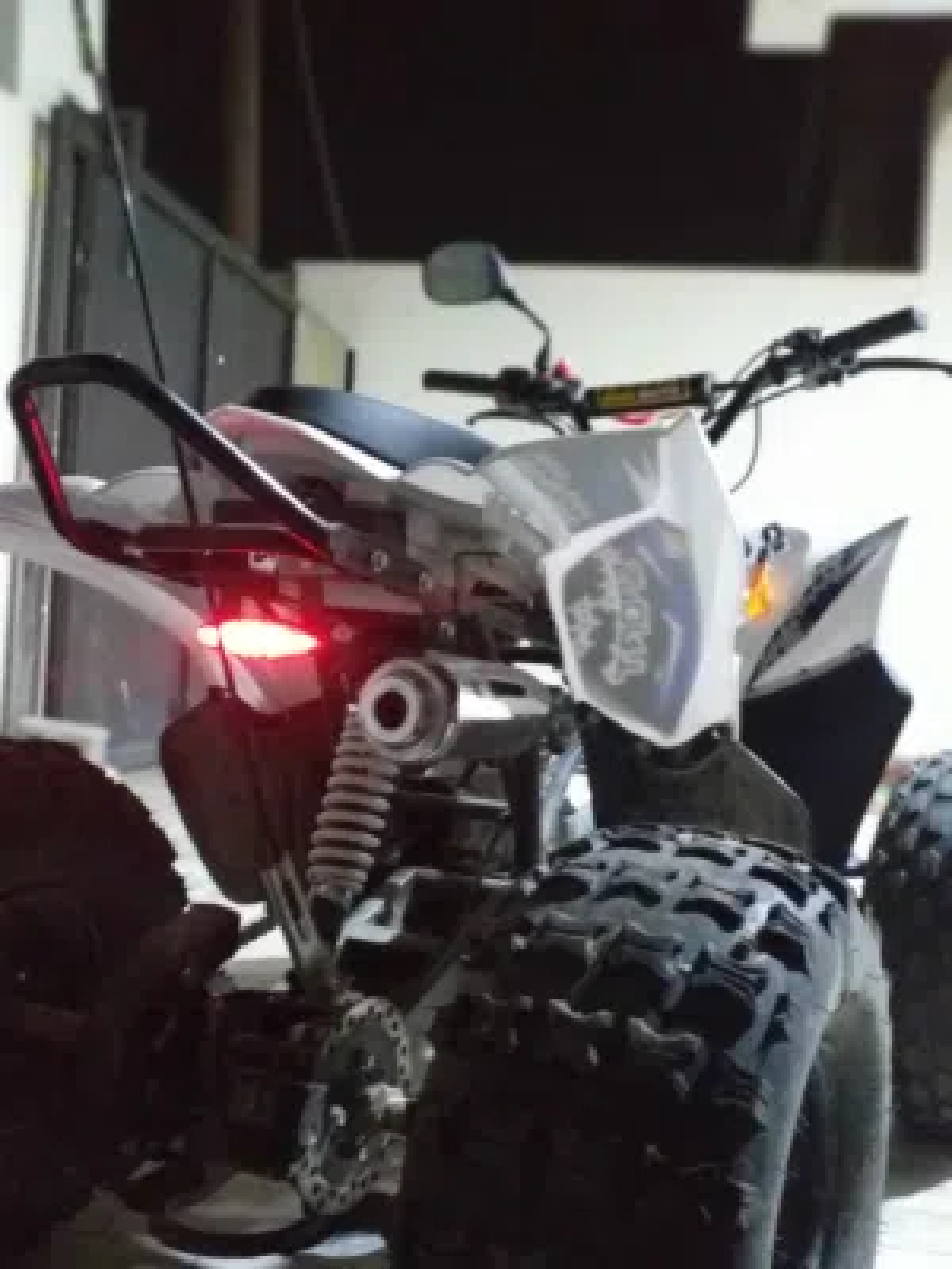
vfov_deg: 67.3
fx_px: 953
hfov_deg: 53.1
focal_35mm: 26
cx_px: 476
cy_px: 634
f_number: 1.9
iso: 1250
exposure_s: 1/17
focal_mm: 3.6
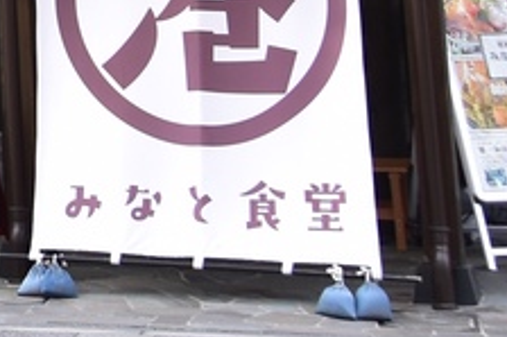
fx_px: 2491
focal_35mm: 177
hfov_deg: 10.0
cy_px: -435
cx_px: -742
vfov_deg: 7.3
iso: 400
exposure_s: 1/100
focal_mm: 22
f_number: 7.1
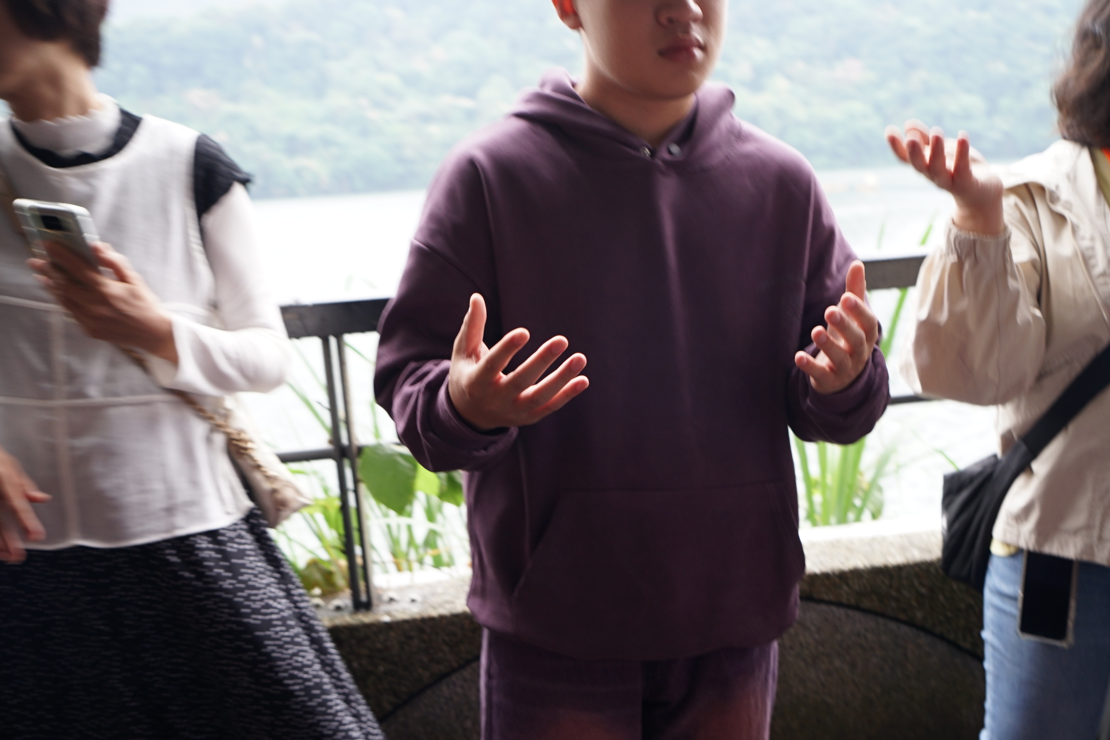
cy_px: 443
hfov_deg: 50.5
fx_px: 1172
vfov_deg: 34.9
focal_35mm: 38
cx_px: 629
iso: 320
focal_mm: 30
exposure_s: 1/60
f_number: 4
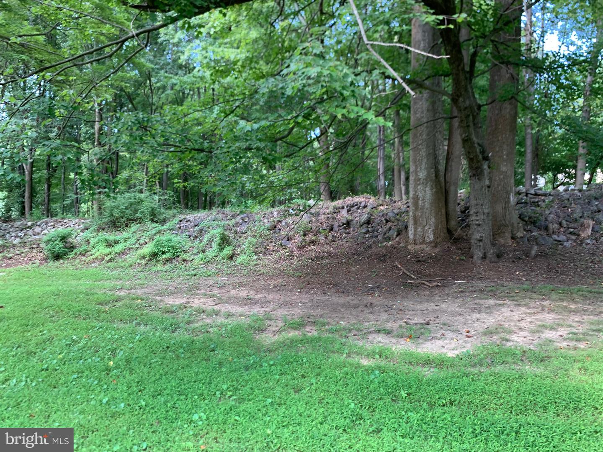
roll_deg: -3.1
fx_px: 453
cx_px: 302
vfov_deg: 53.1
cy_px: 226
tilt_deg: +1.3
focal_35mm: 26
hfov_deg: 67.3
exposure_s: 1/85
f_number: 1.8
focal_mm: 4.25
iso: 100
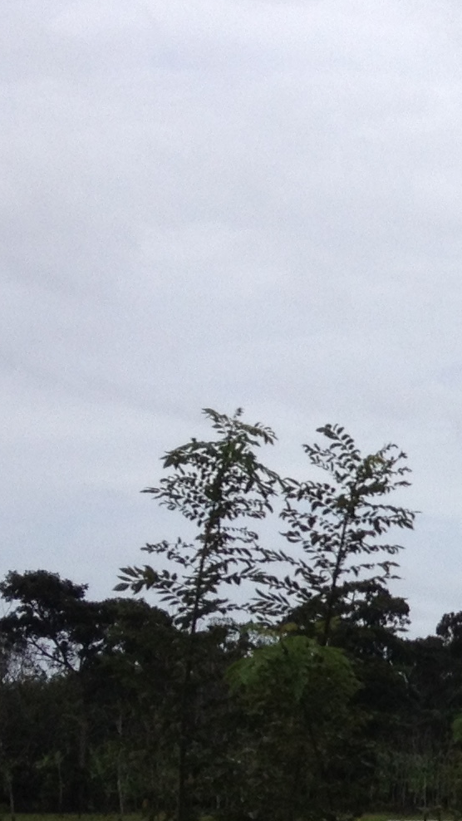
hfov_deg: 8.7
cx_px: 1132
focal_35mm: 126
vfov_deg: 16.9
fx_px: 2743
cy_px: 676
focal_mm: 4.28
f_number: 2.4
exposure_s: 1/2045
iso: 50
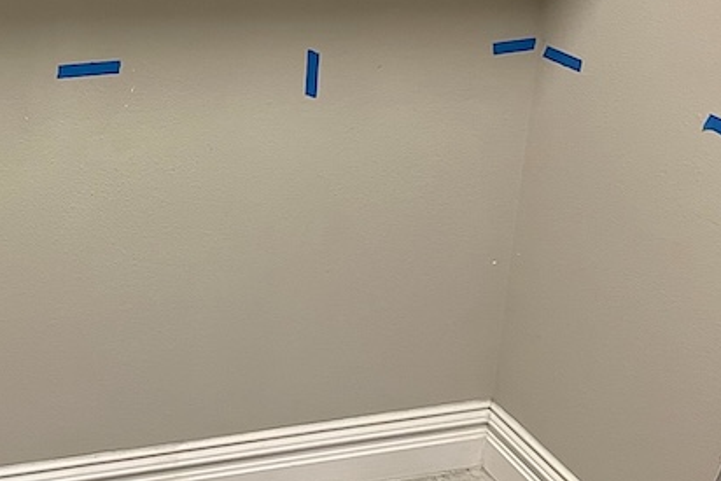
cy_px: 32
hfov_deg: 32.3
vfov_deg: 22.4
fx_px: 1182
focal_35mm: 59
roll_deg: -1.1
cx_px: 80
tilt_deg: -15.4
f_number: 1.6
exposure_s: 1/60
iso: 250
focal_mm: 5.1
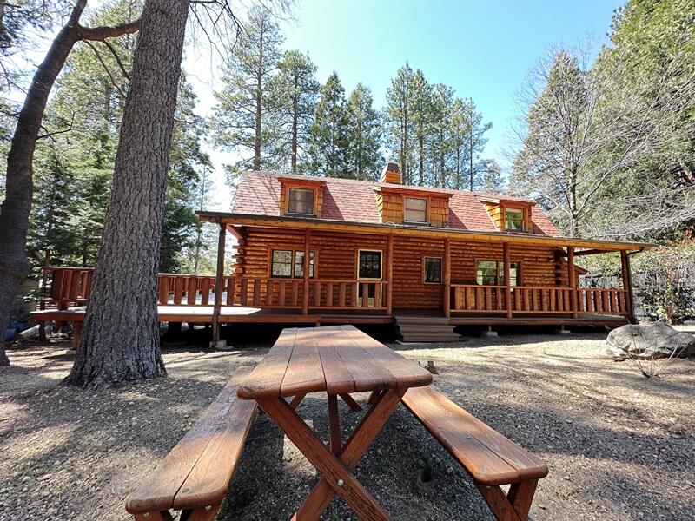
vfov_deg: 85.7
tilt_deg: +4.5
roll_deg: -2.2
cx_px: 348
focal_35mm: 14
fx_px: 281
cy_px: 260
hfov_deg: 102.1
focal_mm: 2.22
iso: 50
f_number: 2.2
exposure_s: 1/99
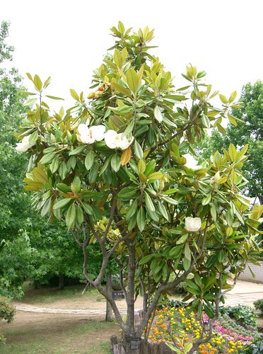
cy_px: 177
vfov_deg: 48.0
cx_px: 132
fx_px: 397
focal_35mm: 39
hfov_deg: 36.6
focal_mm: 8
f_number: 2.8
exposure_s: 1/640
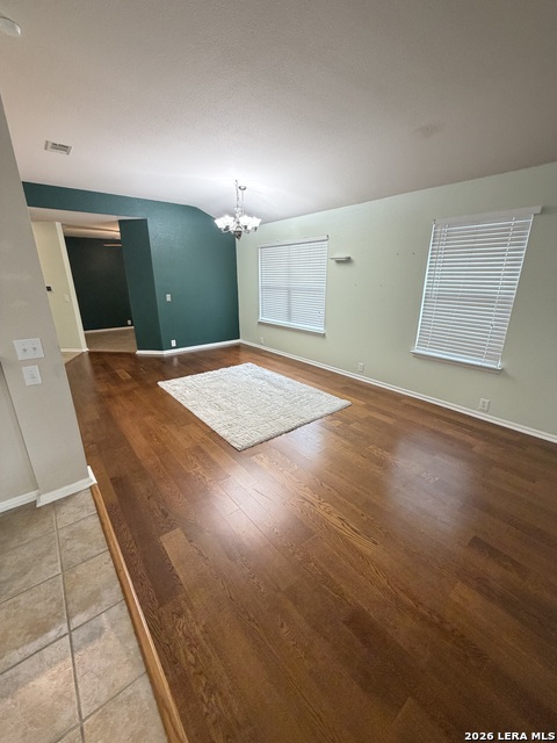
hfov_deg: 85.7
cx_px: 278
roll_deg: +1.6
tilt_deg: -18.6
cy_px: 372
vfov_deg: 102.1
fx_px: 300
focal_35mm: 14
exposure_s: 1/60
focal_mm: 2.22
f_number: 2.2
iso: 320
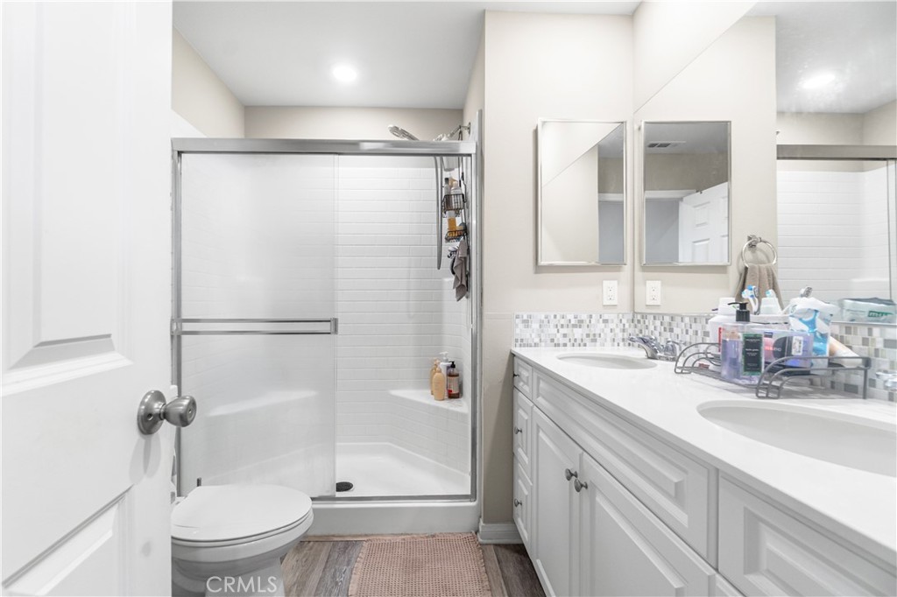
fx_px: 374
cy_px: 298
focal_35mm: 15
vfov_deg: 77.3
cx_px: 448
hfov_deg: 100.4
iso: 320
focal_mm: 10
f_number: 7.1
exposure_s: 1/10
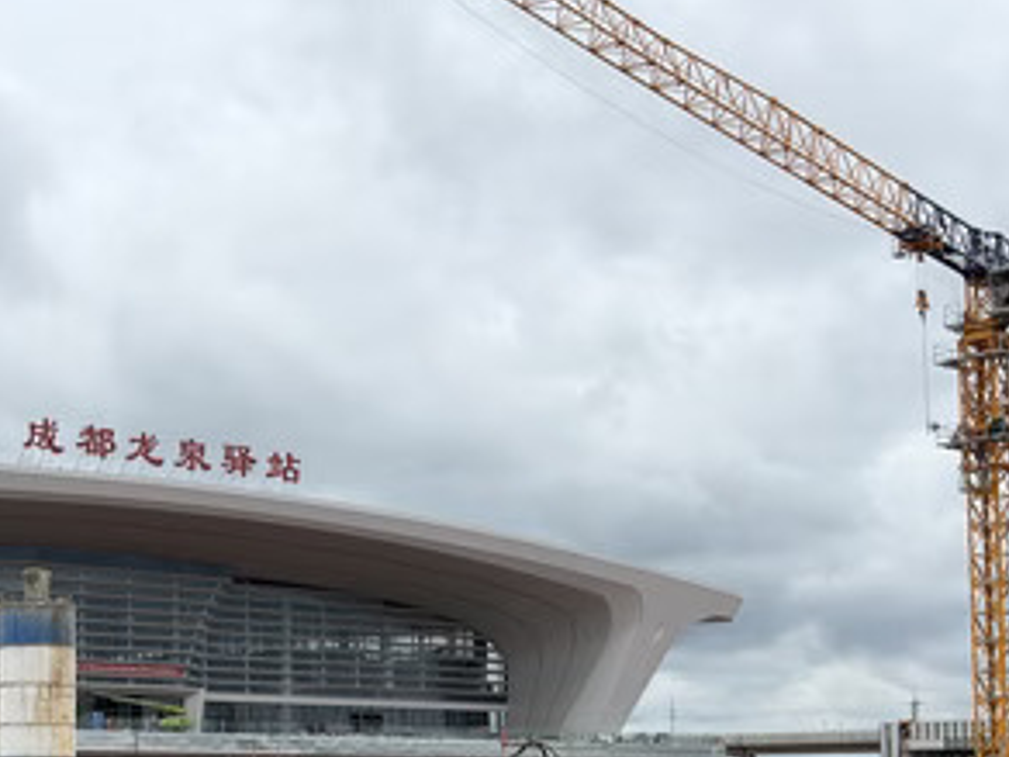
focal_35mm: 69
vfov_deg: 20.8
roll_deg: +0.9
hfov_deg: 26.8
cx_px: 24
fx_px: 2011
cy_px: 705
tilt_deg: +3.2
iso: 64
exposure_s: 1/6173
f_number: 1.78
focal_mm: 6.76
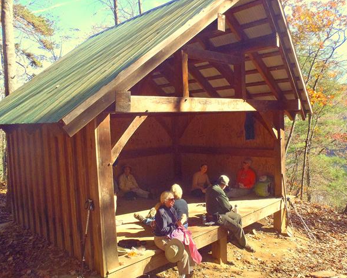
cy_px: 140
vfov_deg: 48.5
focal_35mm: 30
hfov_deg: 58.7
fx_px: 308
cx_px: 178
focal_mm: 5
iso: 400
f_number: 10
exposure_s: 1/50
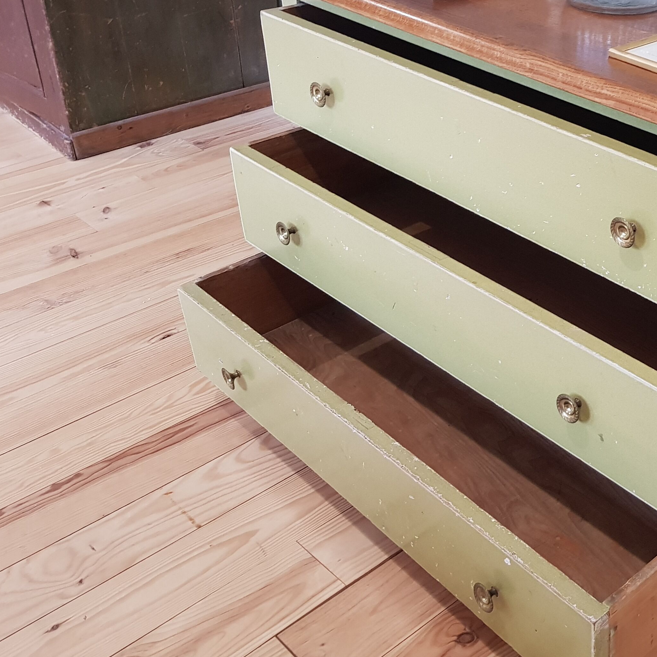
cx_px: 580
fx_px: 966
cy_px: 258
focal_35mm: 45
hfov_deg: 35.5
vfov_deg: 37.4
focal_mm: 4.2
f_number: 1.7
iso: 200
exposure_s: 1/14
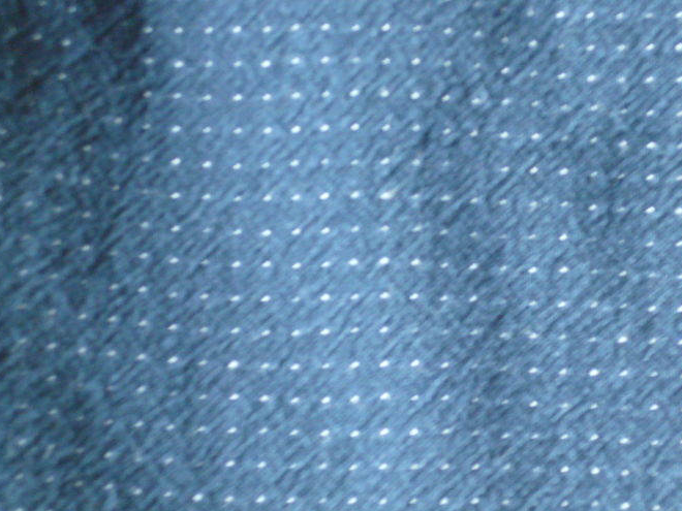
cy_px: 346
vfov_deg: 10.5
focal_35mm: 141
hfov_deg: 13.9
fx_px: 2778
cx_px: 512
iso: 200
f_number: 5.3
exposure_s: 1/13
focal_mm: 15.5
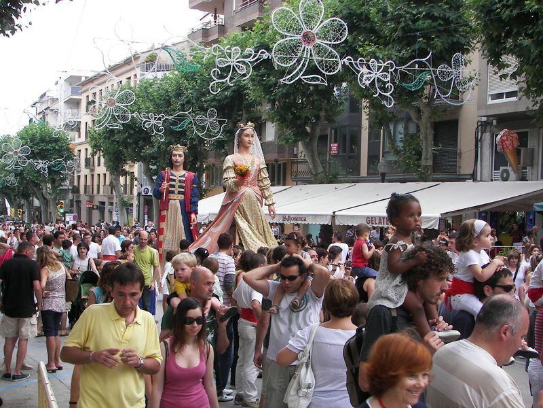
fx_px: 847
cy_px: 204
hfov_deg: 35.5
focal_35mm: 54
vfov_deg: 27.0
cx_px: 272
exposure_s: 1/80
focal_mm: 8.9
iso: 50
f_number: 2.8
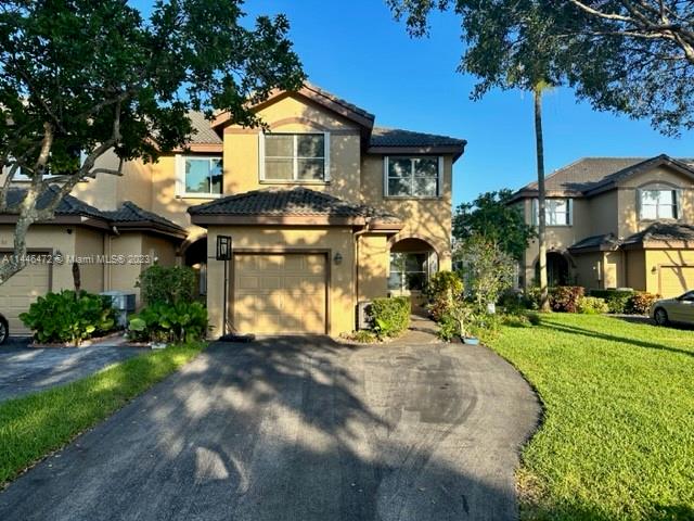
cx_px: 347
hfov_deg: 71.6
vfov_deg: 56.8
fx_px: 481
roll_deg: -0.3
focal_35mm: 24
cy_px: 260
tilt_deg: +1.4
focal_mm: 6.86
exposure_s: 1/1751
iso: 80
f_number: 1.78
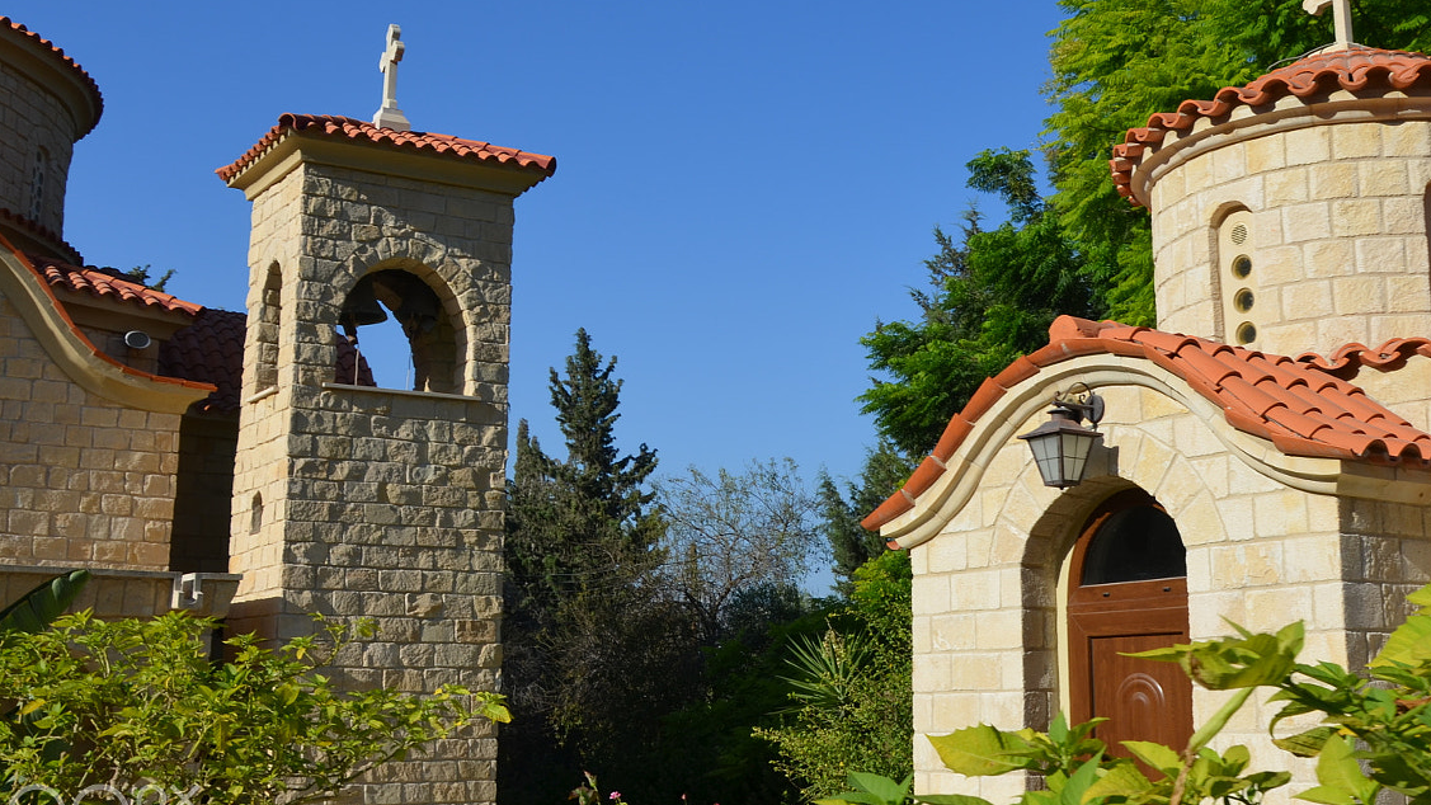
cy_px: 308
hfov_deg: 43.6
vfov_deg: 25.5
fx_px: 1774
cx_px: 900
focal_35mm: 47
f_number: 9
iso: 100
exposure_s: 1/320
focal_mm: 21
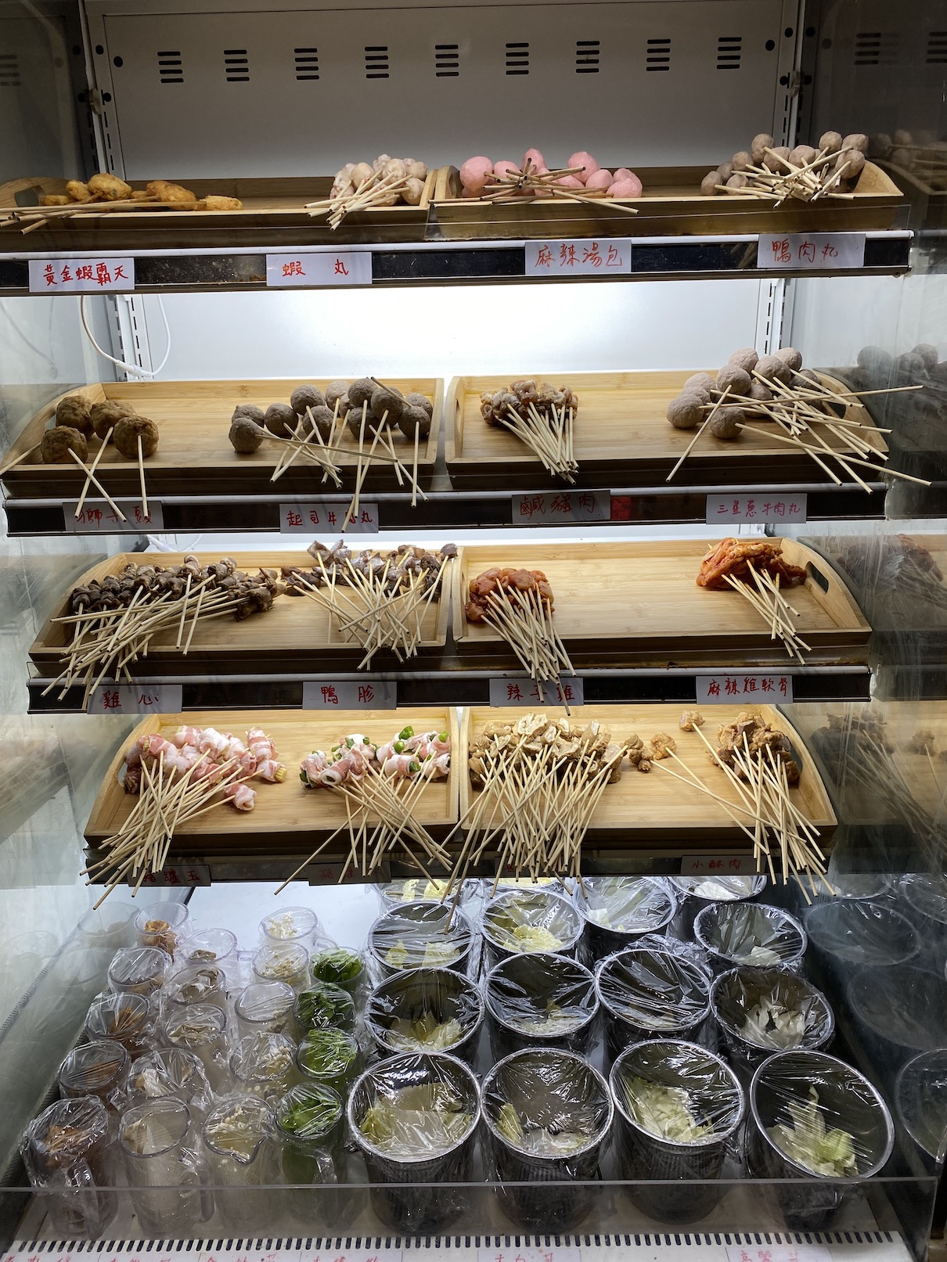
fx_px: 948
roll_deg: +2.7
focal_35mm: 26
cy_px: 631
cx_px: 474
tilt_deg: -20.0
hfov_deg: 53.1
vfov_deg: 67.3
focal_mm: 4.25
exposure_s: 1/120
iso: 32
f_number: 1.8
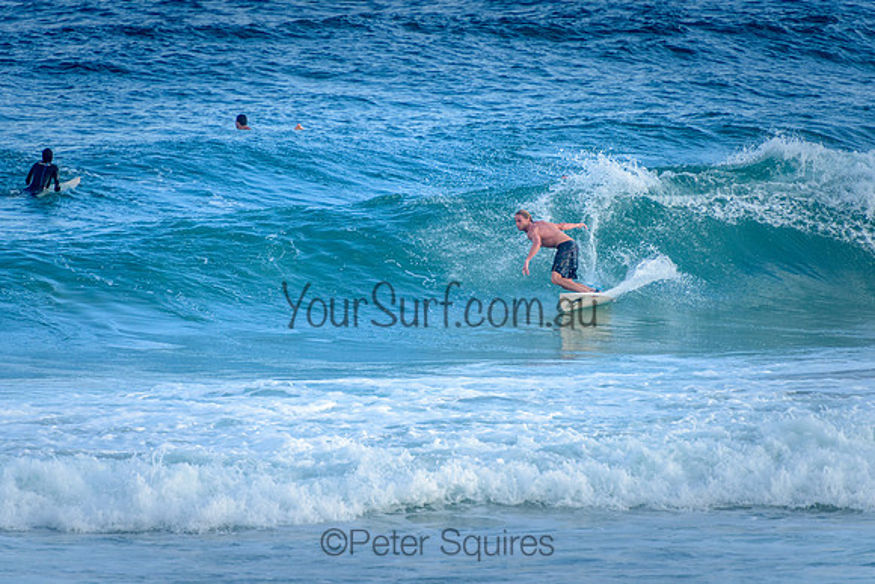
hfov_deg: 4.2
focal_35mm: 491
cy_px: 228
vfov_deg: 2.8
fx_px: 11927
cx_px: 440
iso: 450
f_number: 5.6
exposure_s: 1/1250
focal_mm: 400
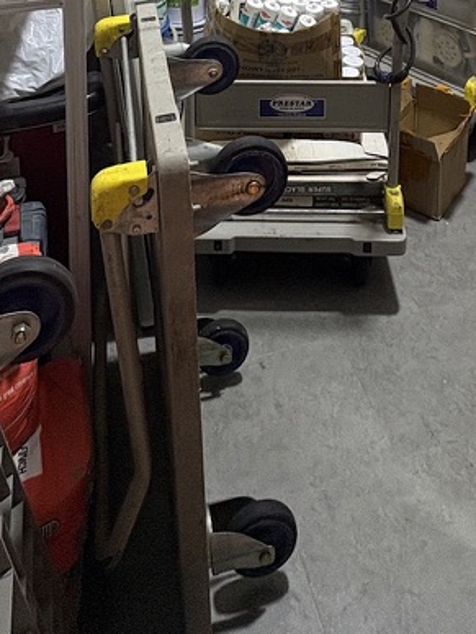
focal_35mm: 37
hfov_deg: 38.7
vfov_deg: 36.3
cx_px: 250
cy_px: -157
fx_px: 677
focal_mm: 2.22
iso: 125
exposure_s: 1/50
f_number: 2.2
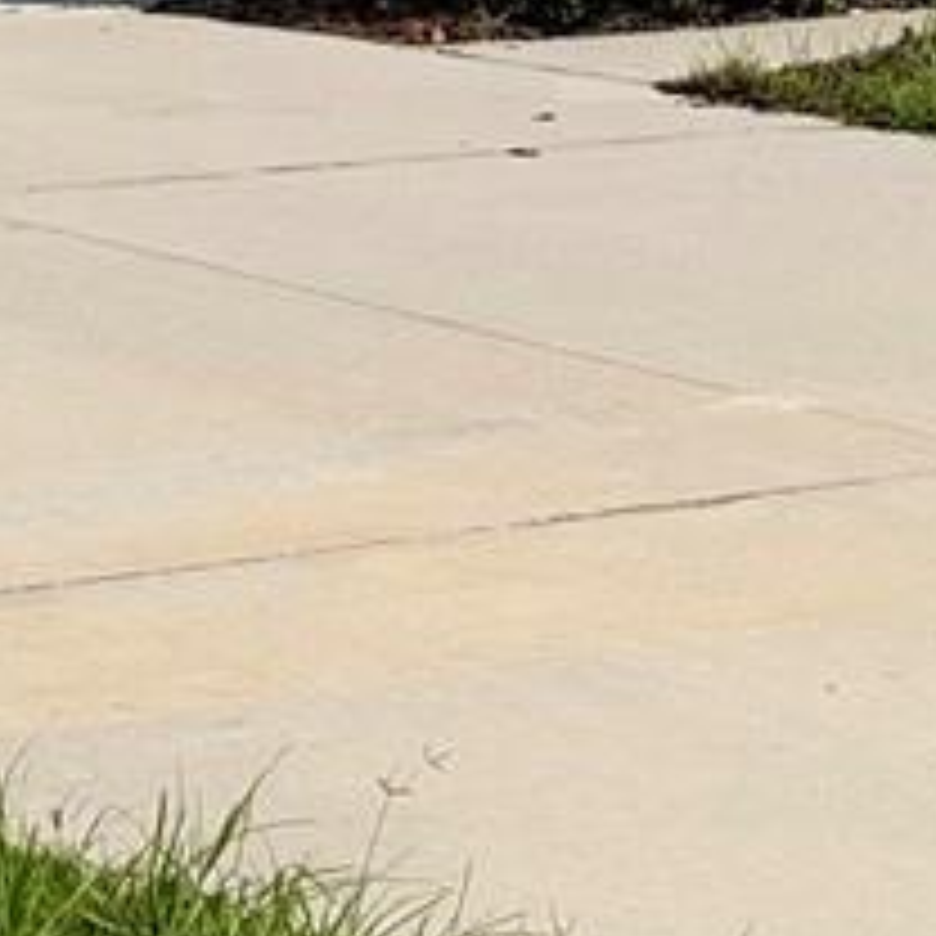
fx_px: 4986
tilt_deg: +0.7
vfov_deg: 10.4
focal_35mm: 163
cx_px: -333
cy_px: -414
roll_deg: +1.2
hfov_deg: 10.5
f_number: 1.8
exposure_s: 1/7143
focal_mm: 6.93
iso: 64
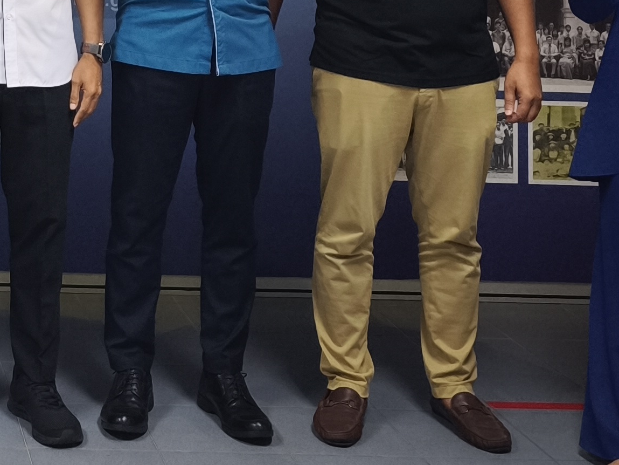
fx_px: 1466
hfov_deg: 21.9
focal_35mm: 82
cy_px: -230
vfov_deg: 16.4
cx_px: -141
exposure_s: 1/100
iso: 320
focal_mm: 6.57
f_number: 1.6
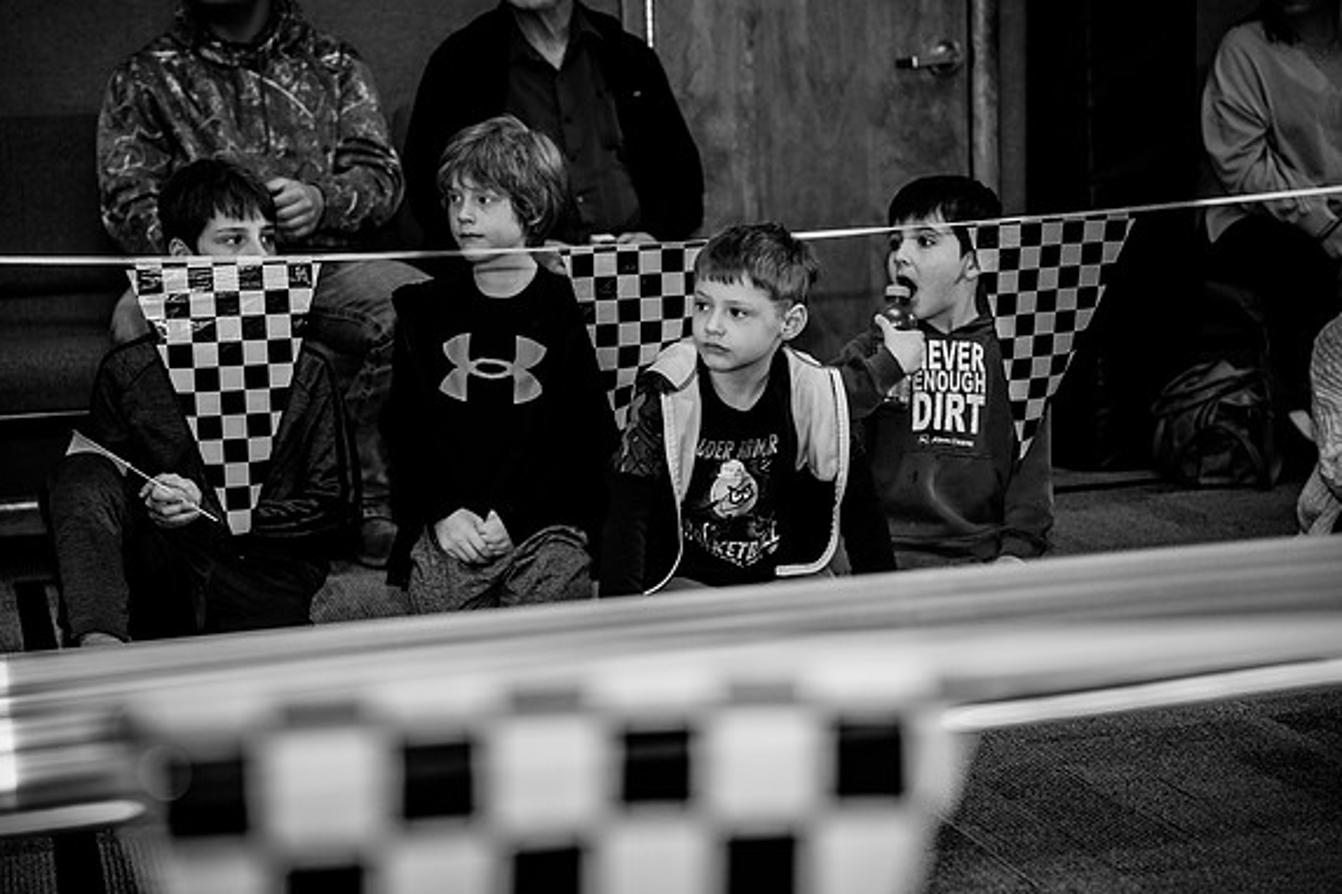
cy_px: 447
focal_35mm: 71
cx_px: 664
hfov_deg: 28.5
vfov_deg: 19.2
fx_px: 2646
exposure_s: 1/250
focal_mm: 70
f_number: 3.2
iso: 800
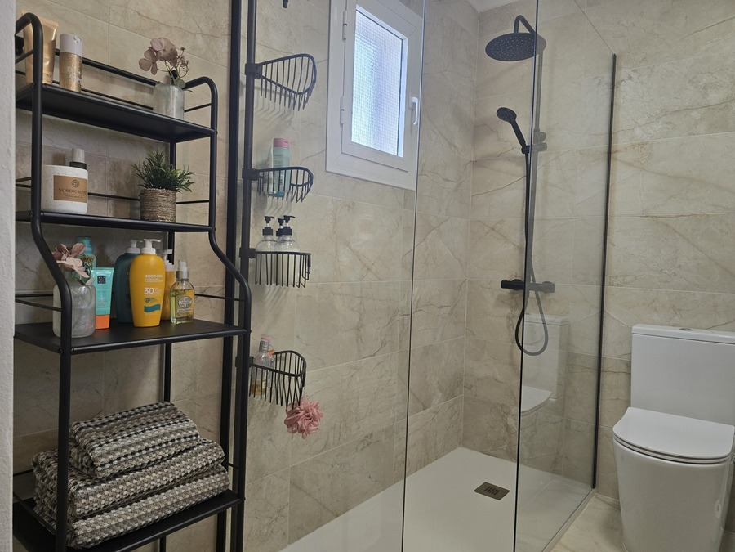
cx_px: 368
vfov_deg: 58.9
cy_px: 276
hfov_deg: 73.9
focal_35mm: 23
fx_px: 488
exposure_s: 1/100
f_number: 1.7
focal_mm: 6.3
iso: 80
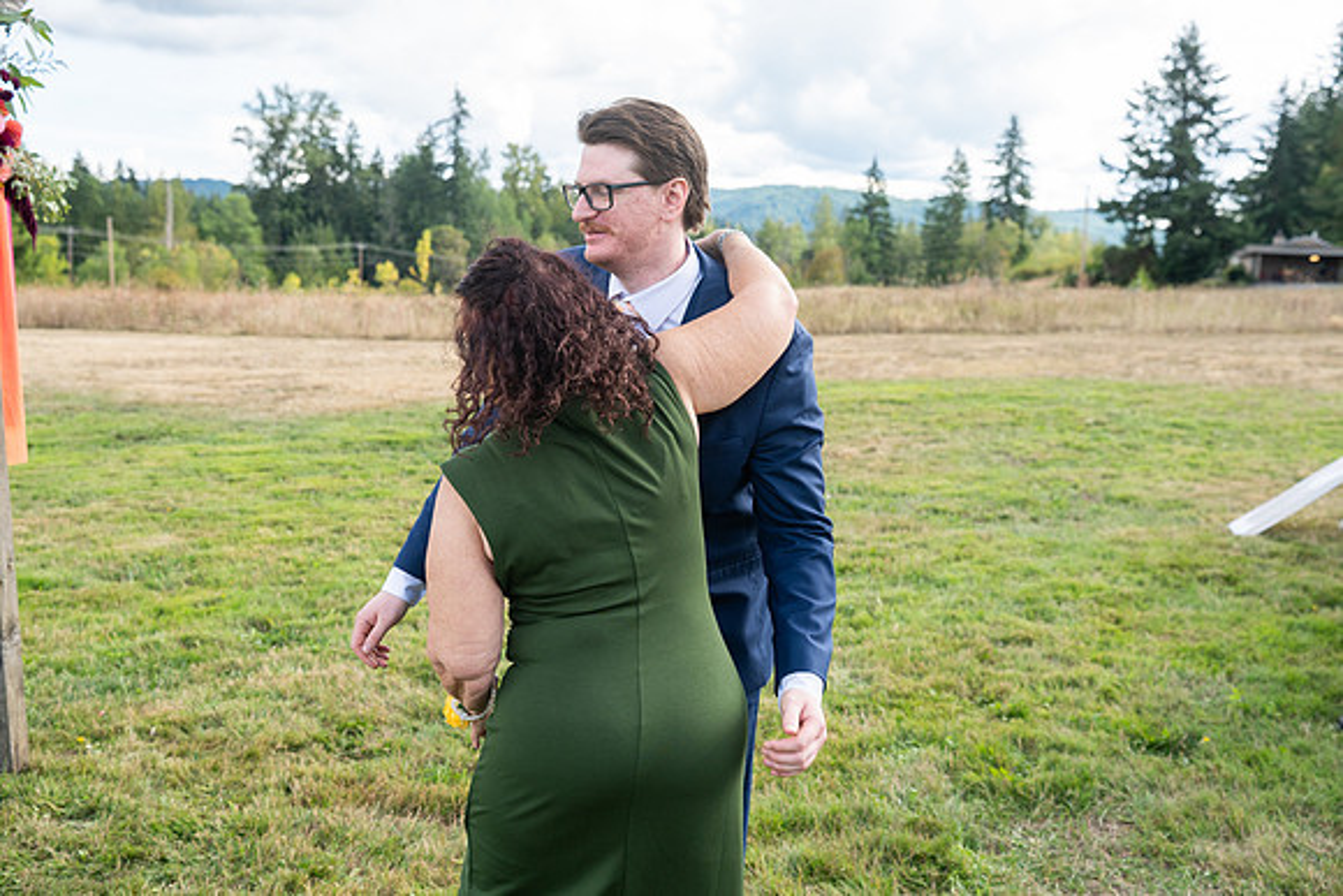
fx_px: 1381
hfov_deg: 51.9
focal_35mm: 37
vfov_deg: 36.0
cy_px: 448
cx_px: 672
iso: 400
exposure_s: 1/640
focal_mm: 37
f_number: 4.5
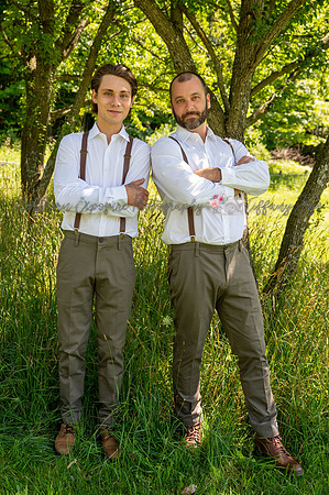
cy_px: 248
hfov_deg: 35.9
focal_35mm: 37
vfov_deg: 51.9
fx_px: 508
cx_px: 164
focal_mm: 37
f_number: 4
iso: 220
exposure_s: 1/250
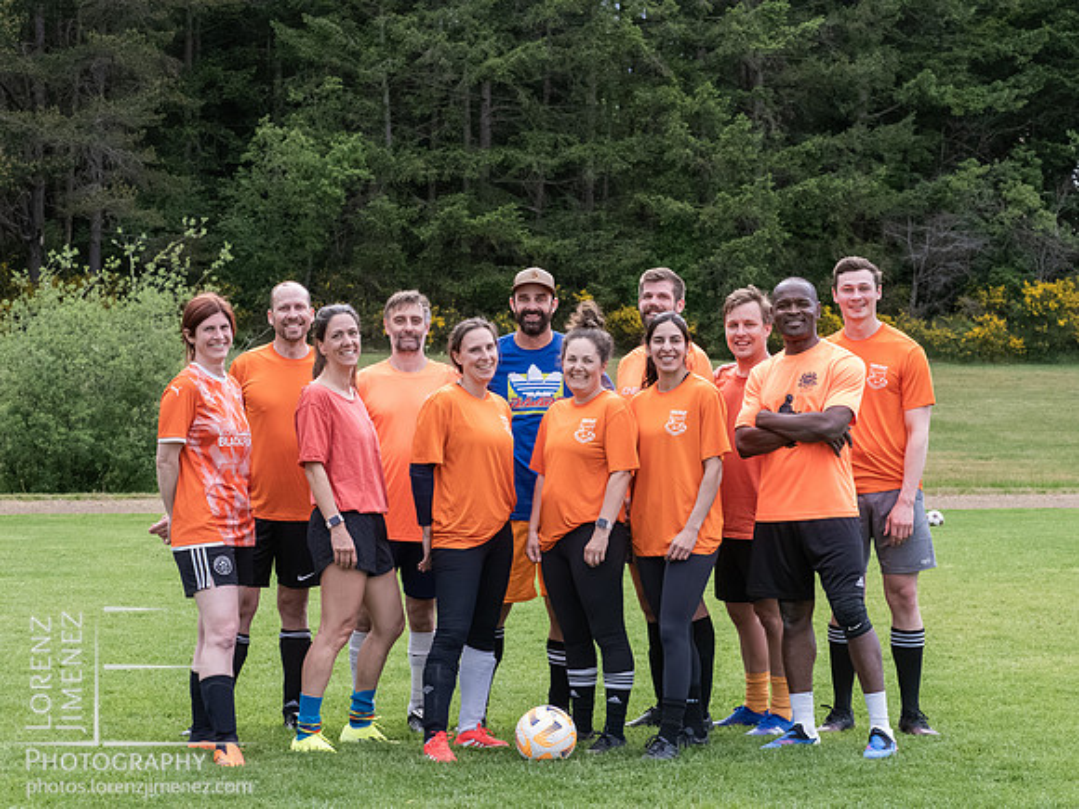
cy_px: 404
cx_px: 540
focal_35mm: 92
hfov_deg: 21.3
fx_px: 2868
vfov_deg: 16.1
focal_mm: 46
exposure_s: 1/1250
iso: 3200
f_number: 5.6
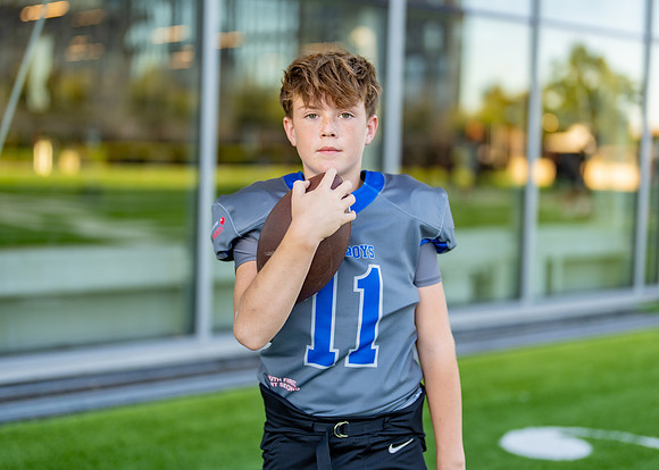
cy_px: 212
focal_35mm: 59
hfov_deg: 33.1
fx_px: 1108
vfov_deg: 24.0
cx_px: 356
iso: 100
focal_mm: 50
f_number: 1.2
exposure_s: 1/640
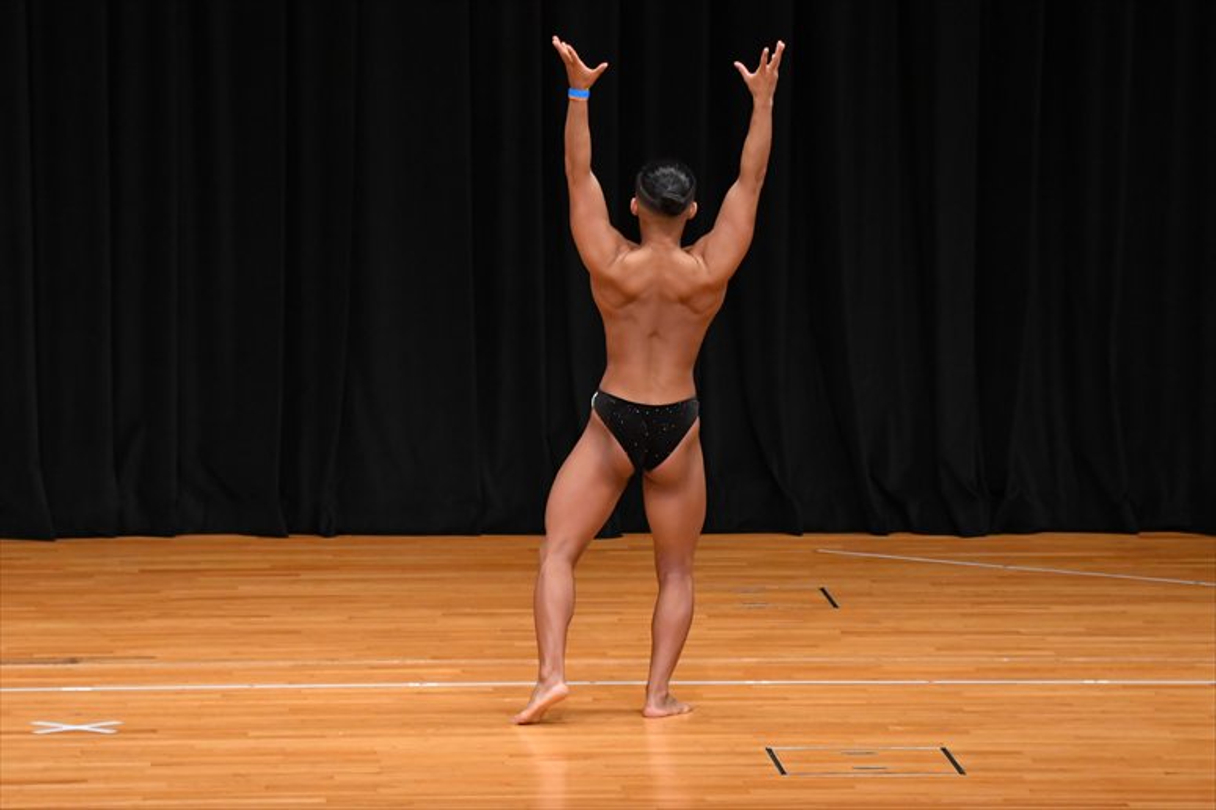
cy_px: 405
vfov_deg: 5.7
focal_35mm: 240
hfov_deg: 8.6
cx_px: 608
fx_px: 8103
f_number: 5.6
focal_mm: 160
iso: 3200
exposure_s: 1/400
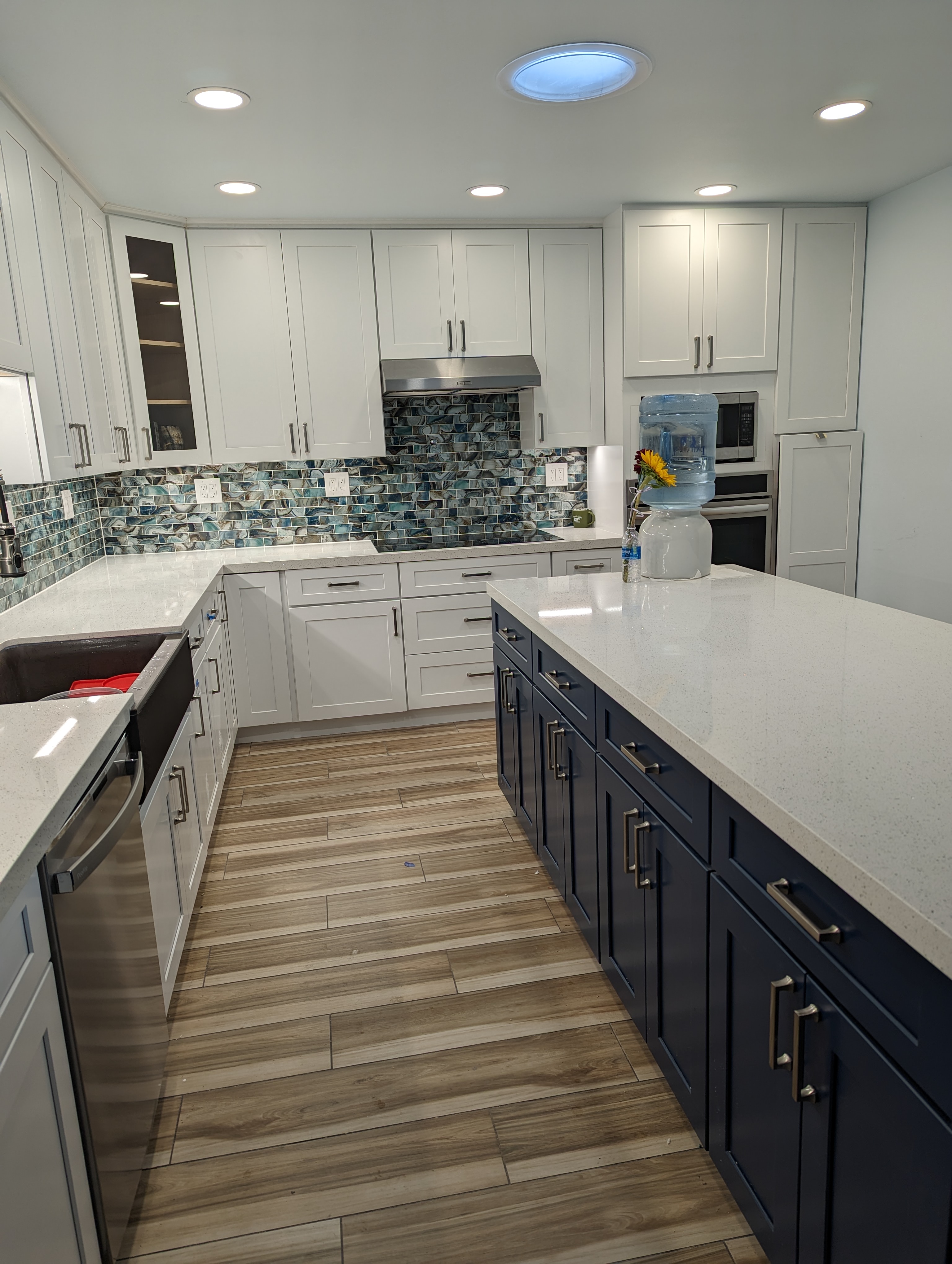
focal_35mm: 24
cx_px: 476
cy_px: 632
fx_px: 878
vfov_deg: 71.5
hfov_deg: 56.9
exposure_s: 1/120
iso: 47
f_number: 1.85
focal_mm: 6.81
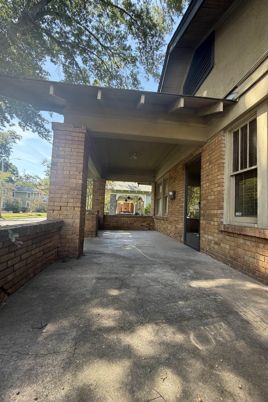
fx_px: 168
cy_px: 202
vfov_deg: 100.4
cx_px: 143
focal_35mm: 15
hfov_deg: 77.2
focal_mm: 2.22
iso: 64
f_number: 2.2
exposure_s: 1/121
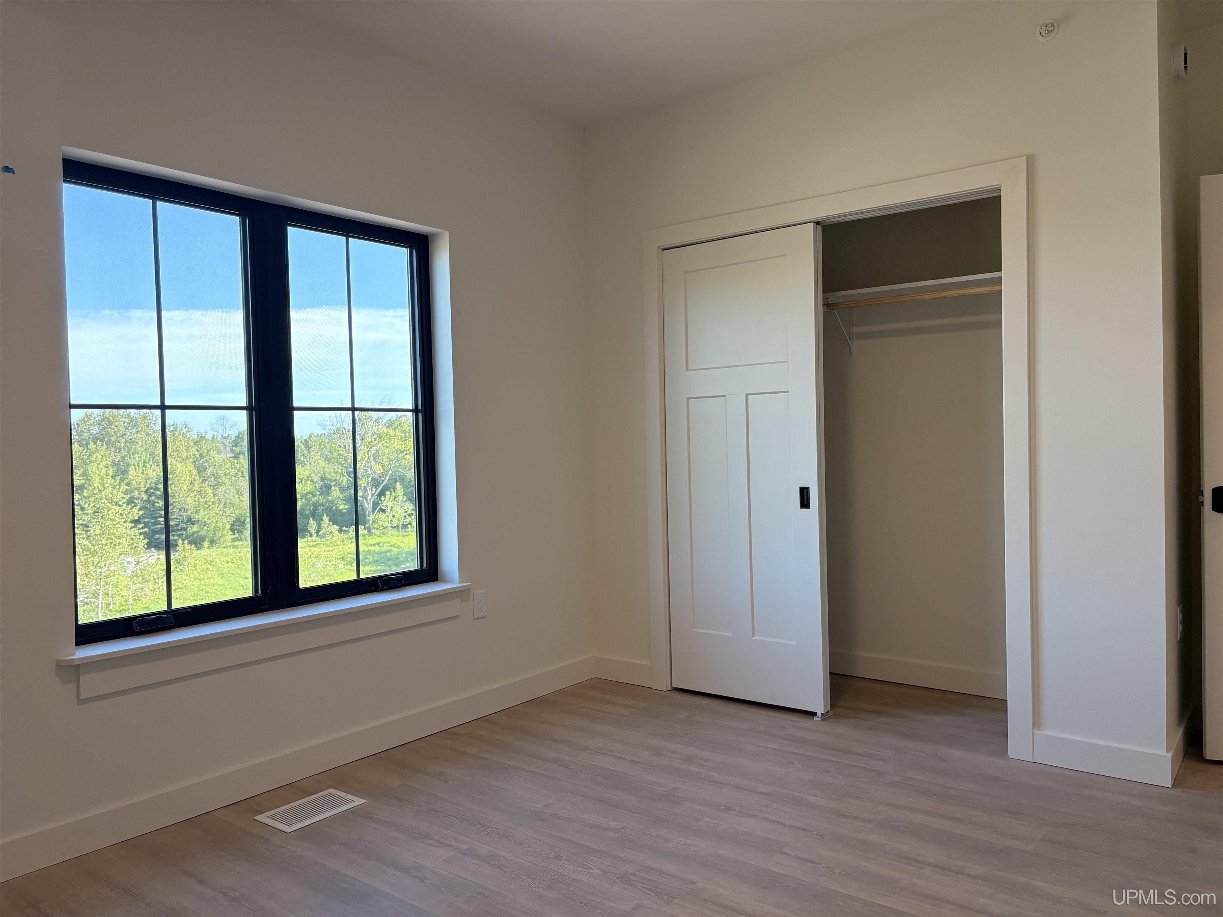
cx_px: 612
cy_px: 458
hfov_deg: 67.3
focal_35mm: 26
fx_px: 919
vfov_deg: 53.1
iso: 100
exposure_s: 1/231
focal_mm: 5.96
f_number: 1.6
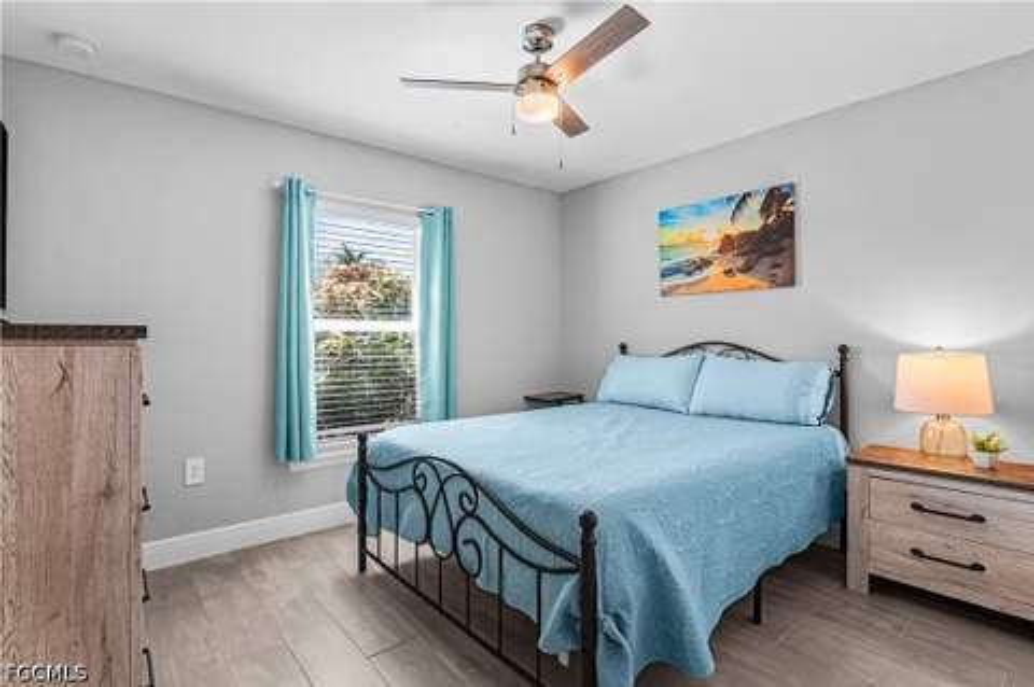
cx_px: 517
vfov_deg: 73.6
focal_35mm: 16
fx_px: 459
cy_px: 344
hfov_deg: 96.8
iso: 320
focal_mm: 16
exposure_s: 1/2
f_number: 10
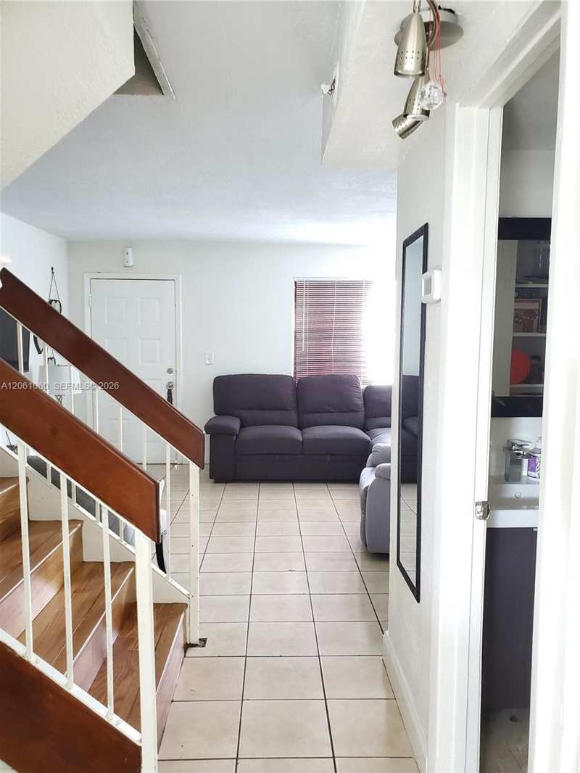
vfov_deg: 67.3
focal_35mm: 26
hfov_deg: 53.1
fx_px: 581
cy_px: 386
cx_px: 290
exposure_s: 1/9
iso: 640
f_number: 2.4
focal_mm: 4.3
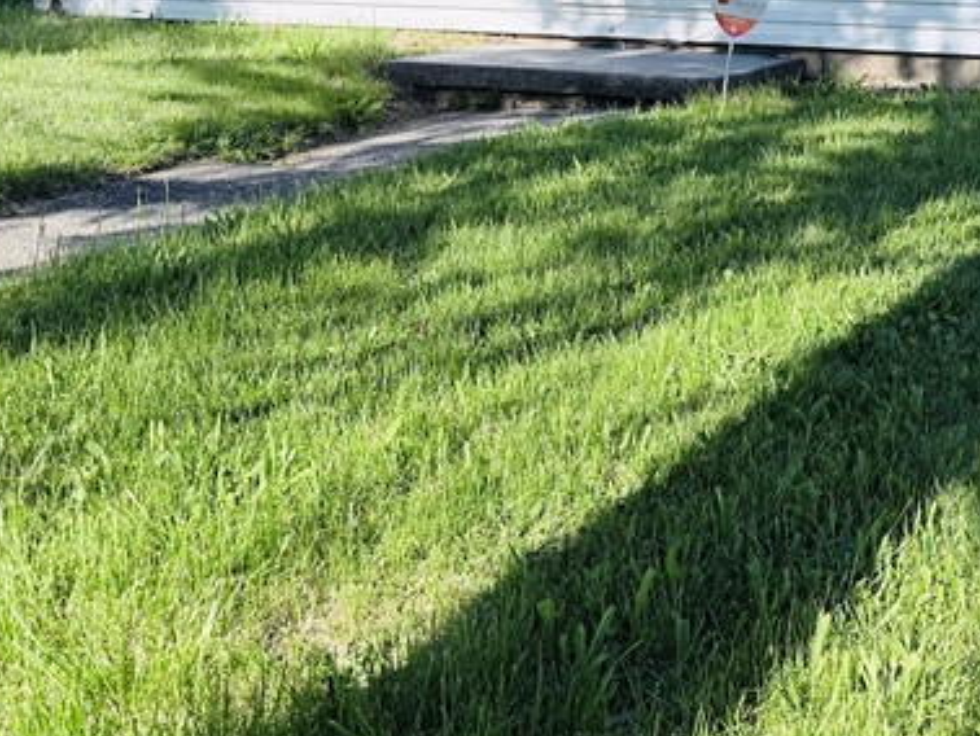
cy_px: -231
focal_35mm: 65
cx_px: 832
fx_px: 1841
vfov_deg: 20.6
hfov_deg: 28.9
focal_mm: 6.76
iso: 100
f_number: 1.78
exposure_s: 1/3425
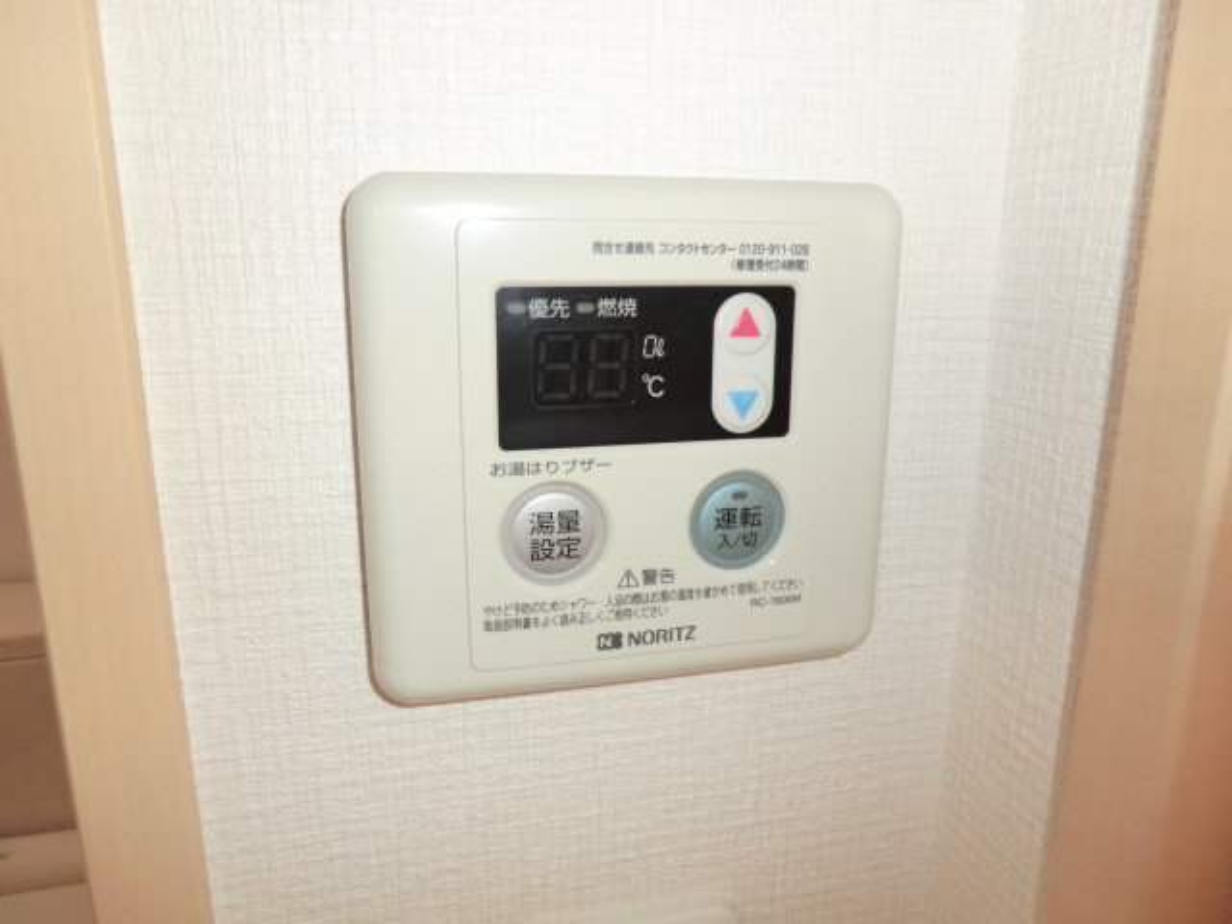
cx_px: 616
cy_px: 462
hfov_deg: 71.6
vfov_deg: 56.8
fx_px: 854
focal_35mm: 24
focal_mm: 4.3
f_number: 3.2
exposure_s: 1/60
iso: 250
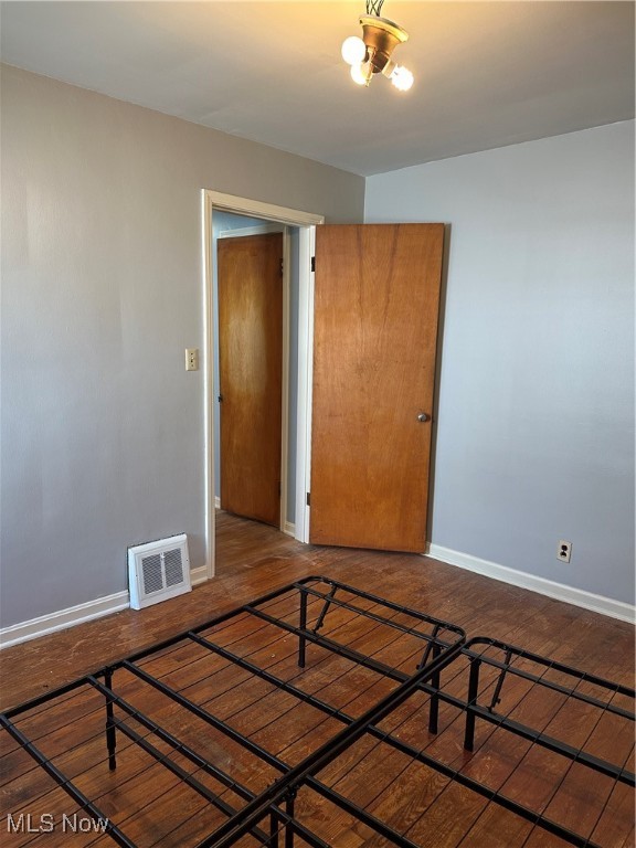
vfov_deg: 71.6
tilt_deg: -10.1
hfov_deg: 56.8
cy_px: 424
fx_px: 588
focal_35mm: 24
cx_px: 318
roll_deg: -0.7
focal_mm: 6.86
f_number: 1.78
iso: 200
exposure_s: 1/120
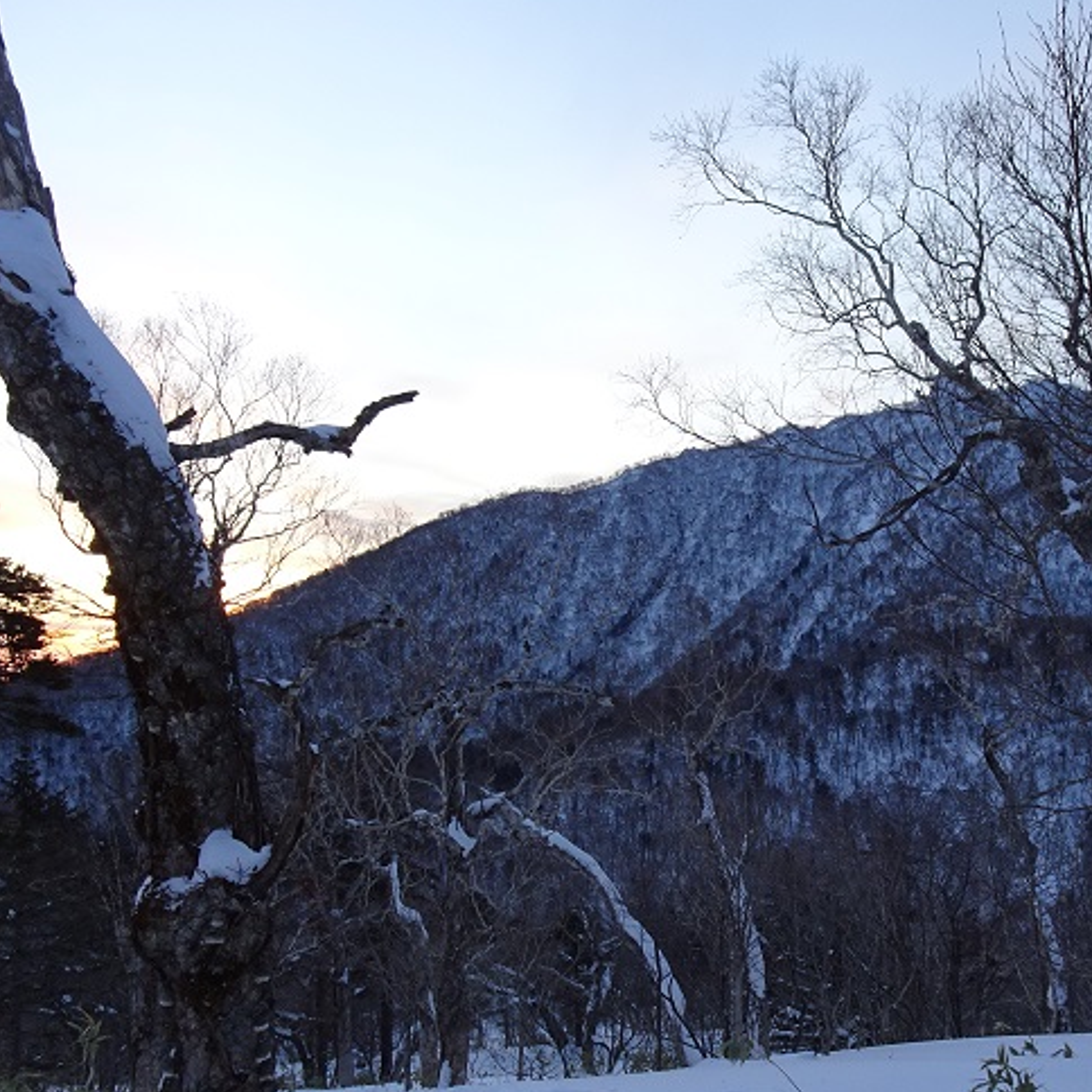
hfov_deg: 41.5
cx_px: 686
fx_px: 1428
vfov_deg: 41.8
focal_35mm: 40
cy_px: 611
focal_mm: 4.1
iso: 80
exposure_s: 1/100
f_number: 3.5
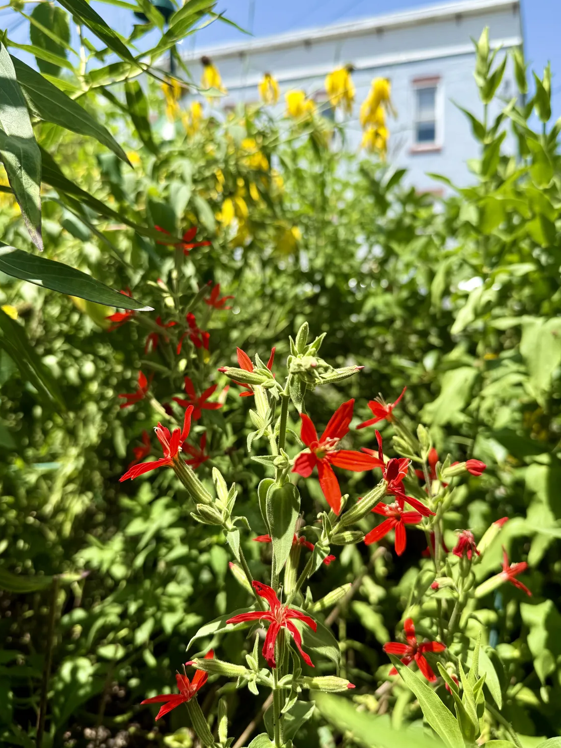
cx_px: 298
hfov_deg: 53.0
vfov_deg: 67.2
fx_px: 562
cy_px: 352
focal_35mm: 26
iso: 80
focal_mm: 6.76
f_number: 1.78
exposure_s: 1/1855
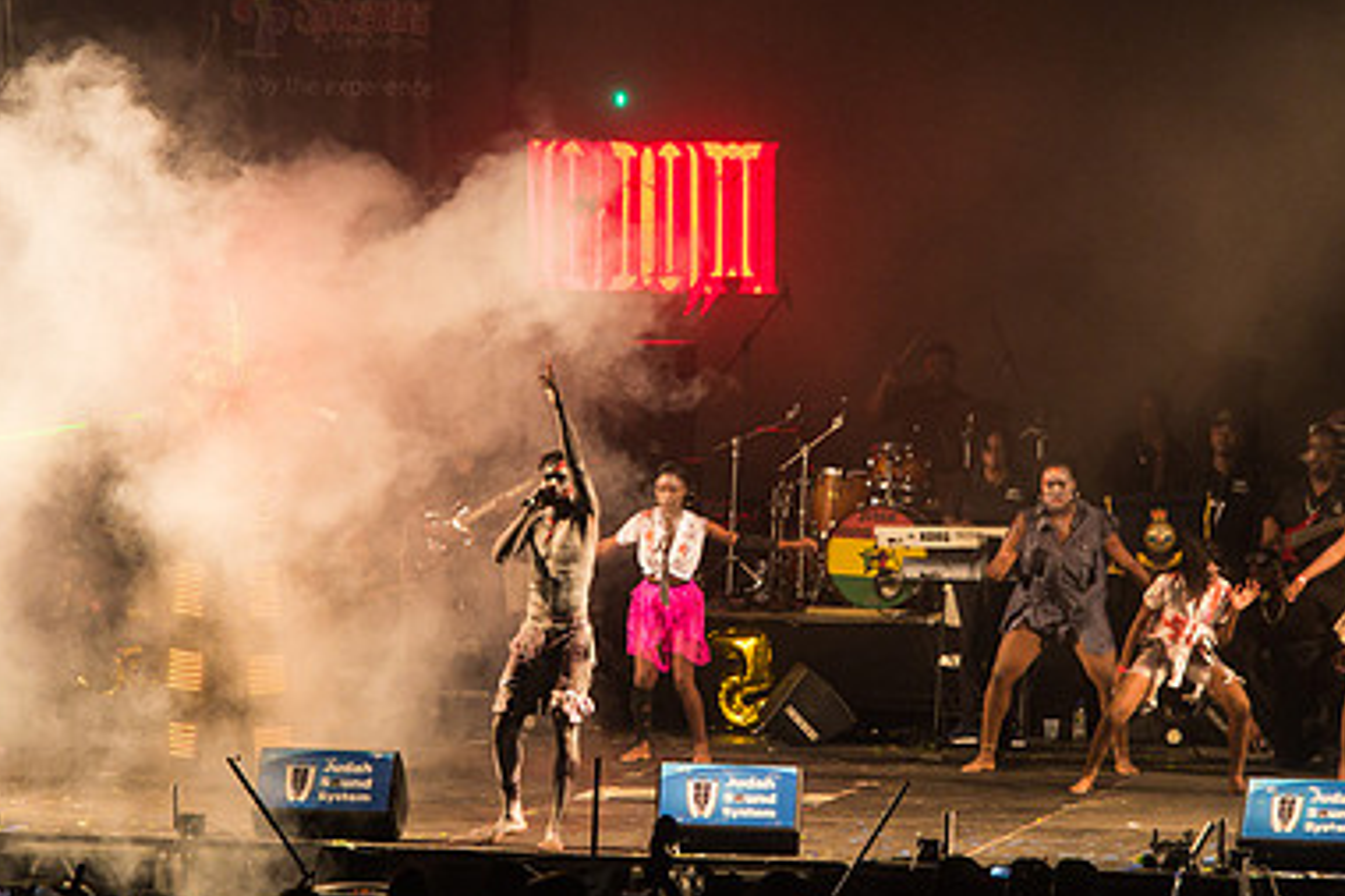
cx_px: 687
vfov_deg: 4.7
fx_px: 10829
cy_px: 411
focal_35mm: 290
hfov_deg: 7.1
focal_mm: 190
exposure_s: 1/160
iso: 5000
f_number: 5.6
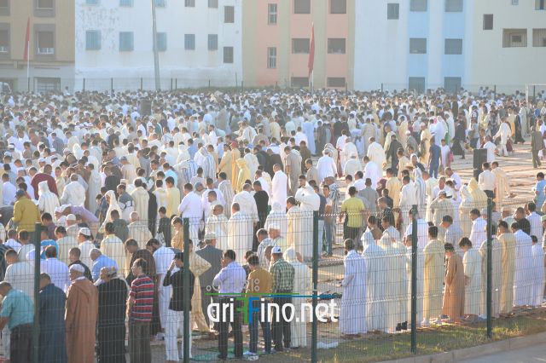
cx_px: 273
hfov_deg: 13.0
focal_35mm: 158
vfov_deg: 8.7
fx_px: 2387
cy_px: 182
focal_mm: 105
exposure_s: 1/125
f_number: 5.6
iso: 100
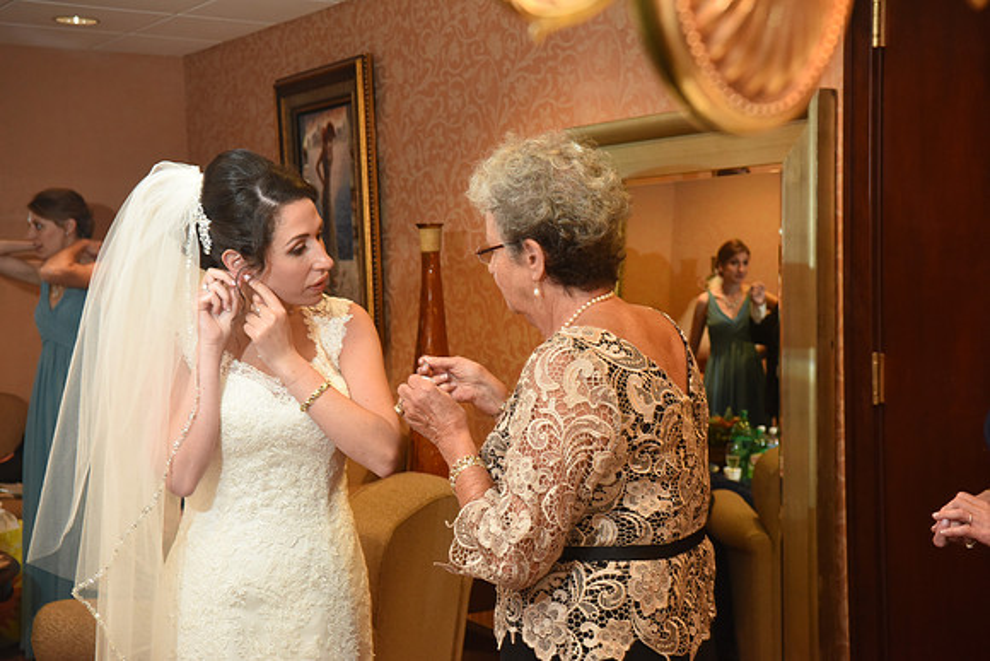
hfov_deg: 36.2
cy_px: 330
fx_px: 1513
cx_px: 495
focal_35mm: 55
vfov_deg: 24.6
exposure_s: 1/60
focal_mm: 55
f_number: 6.3
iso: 2000
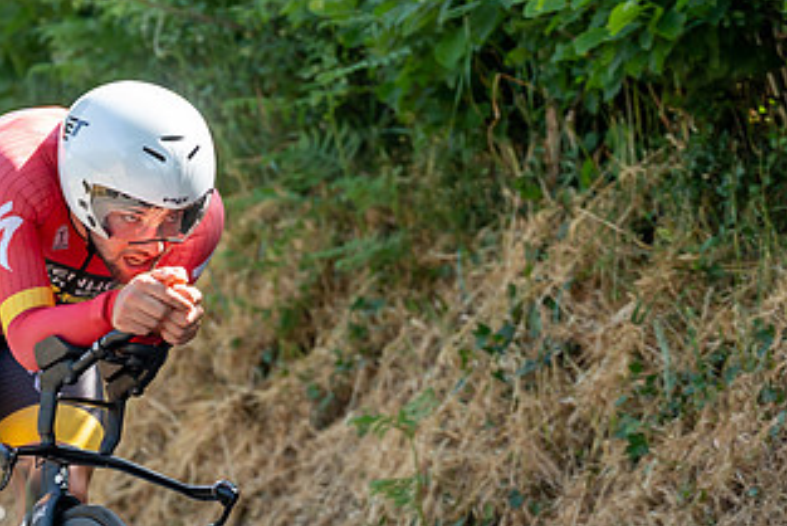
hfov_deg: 4.3
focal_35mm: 482
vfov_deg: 2.9
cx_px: 179
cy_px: 621
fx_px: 10541
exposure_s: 1/1000
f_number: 3.5
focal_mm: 200
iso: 500
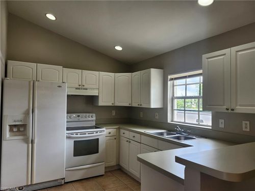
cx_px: 128
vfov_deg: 58.9
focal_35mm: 23
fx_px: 169
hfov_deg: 73.9
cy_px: 96
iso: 50
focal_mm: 5.54
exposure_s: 1/120
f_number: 1.8
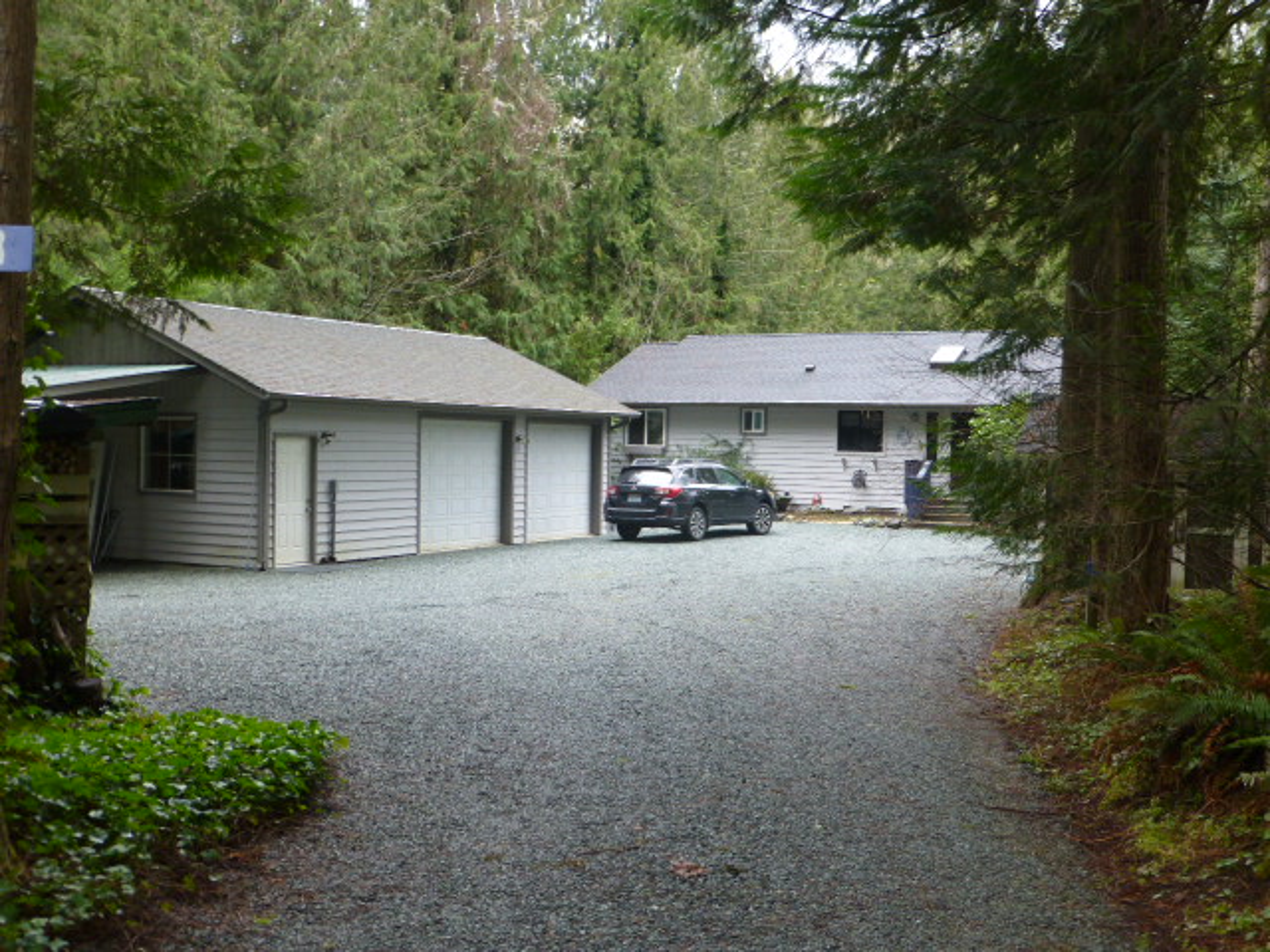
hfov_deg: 47.9
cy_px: 476
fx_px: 1431
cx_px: 635
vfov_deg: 36.8
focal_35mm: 39
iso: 200
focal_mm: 6.9
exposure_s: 1/60
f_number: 3.9
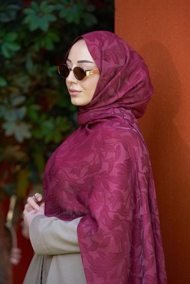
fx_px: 1581
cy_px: 142
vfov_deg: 10.3
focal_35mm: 200
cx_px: 95
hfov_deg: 6.9
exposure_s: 1/200
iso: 200
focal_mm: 200
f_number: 4
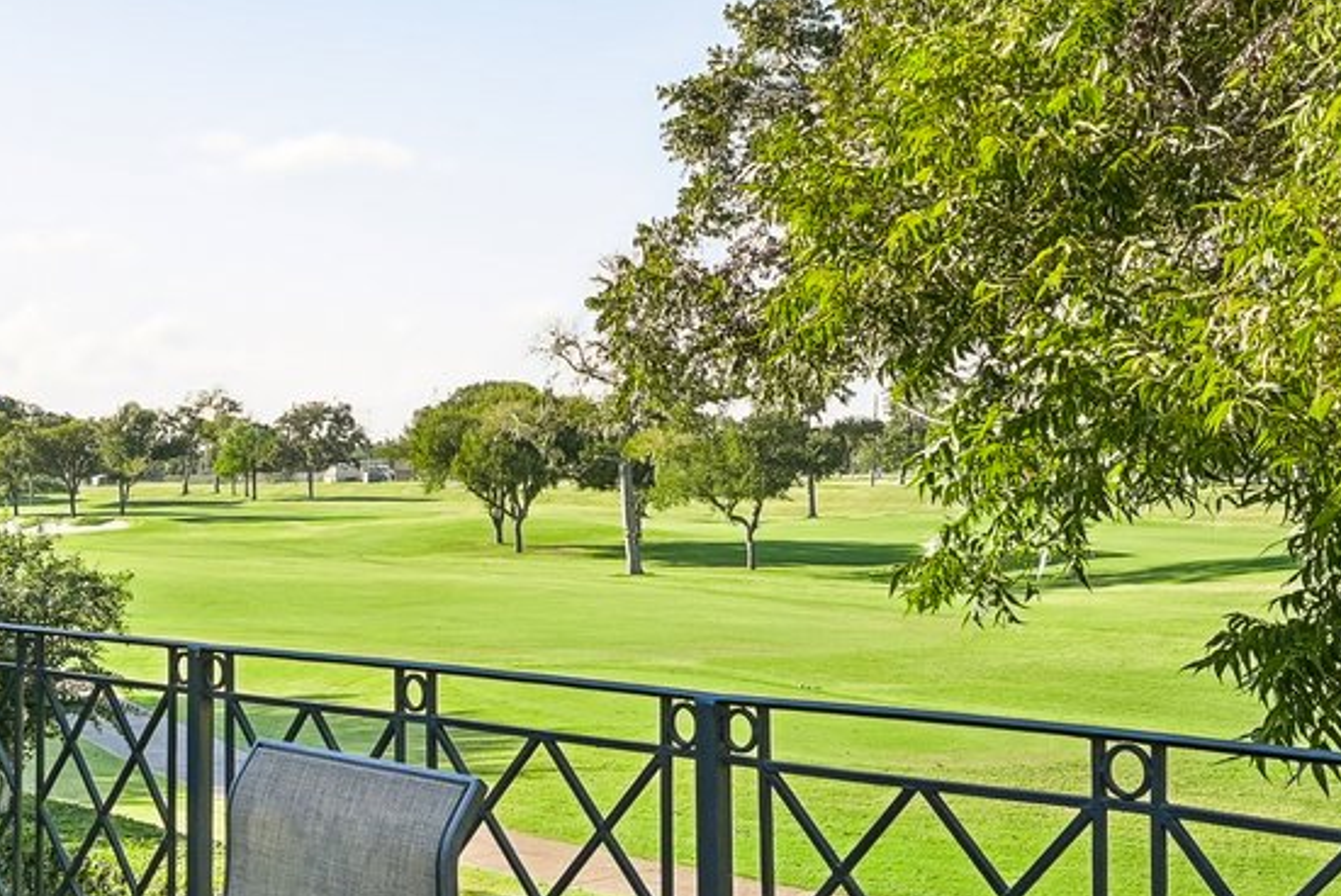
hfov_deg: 37.2
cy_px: 474
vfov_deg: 26.0
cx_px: 324
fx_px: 1938
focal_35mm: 52
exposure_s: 1/160
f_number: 8
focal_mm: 14
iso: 400
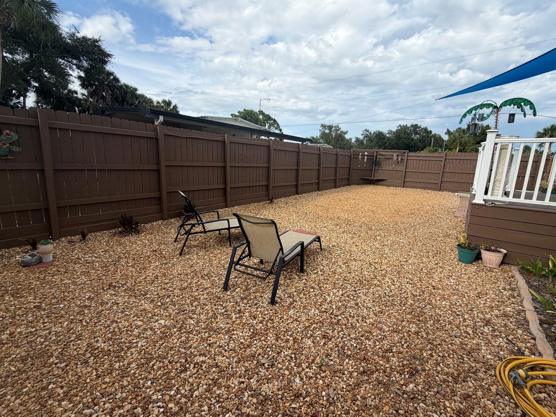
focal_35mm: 15
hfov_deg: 98.1
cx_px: 293
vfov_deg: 81.7
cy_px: 204
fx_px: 241
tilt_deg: -10.3
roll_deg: -2.4
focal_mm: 2.22
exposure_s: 1/770
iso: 25
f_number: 2.2
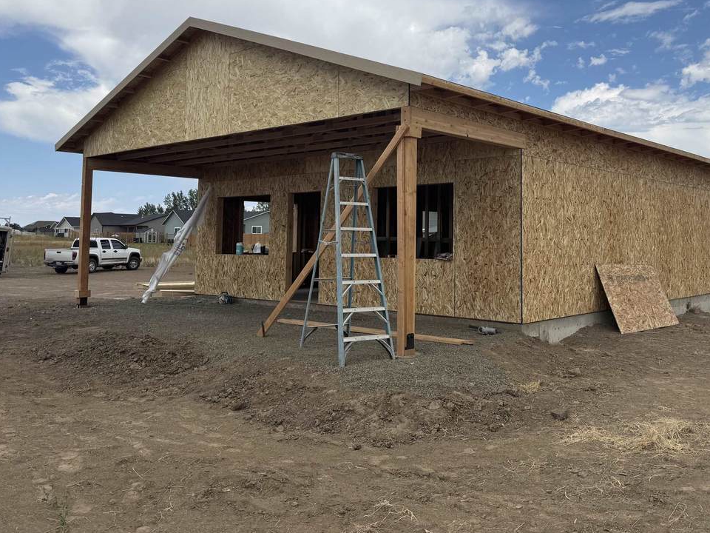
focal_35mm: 32
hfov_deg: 55.9
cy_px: 196
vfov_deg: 43.8
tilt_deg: +4.7
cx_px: 458
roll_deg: -0.3
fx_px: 656
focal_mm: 6.76
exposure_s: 1/5714
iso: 80
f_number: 1.78
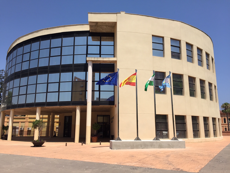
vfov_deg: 48.2
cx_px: 115
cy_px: 86
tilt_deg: +11.0
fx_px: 193
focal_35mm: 29
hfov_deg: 61.7
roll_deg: -0.6
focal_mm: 4.15
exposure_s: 1/2326
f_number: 2.2
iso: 32
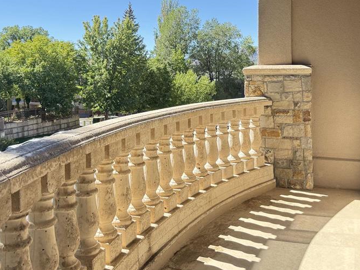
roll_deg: +0.5
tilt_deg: +0.0
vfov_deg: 37.9
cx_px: 189
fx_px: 385
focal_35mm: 37
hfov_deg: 50.1
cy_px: 76
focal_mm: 6.76
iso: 100
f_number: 1.78
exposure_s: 1/708
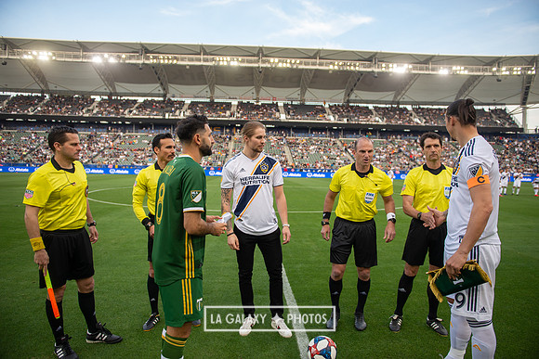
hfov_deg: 73.7
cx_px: 270
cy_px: 180
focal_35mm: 24
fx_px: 359
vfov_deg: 53.2
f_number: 2.8
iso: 400
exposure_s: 1/800
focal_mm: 24
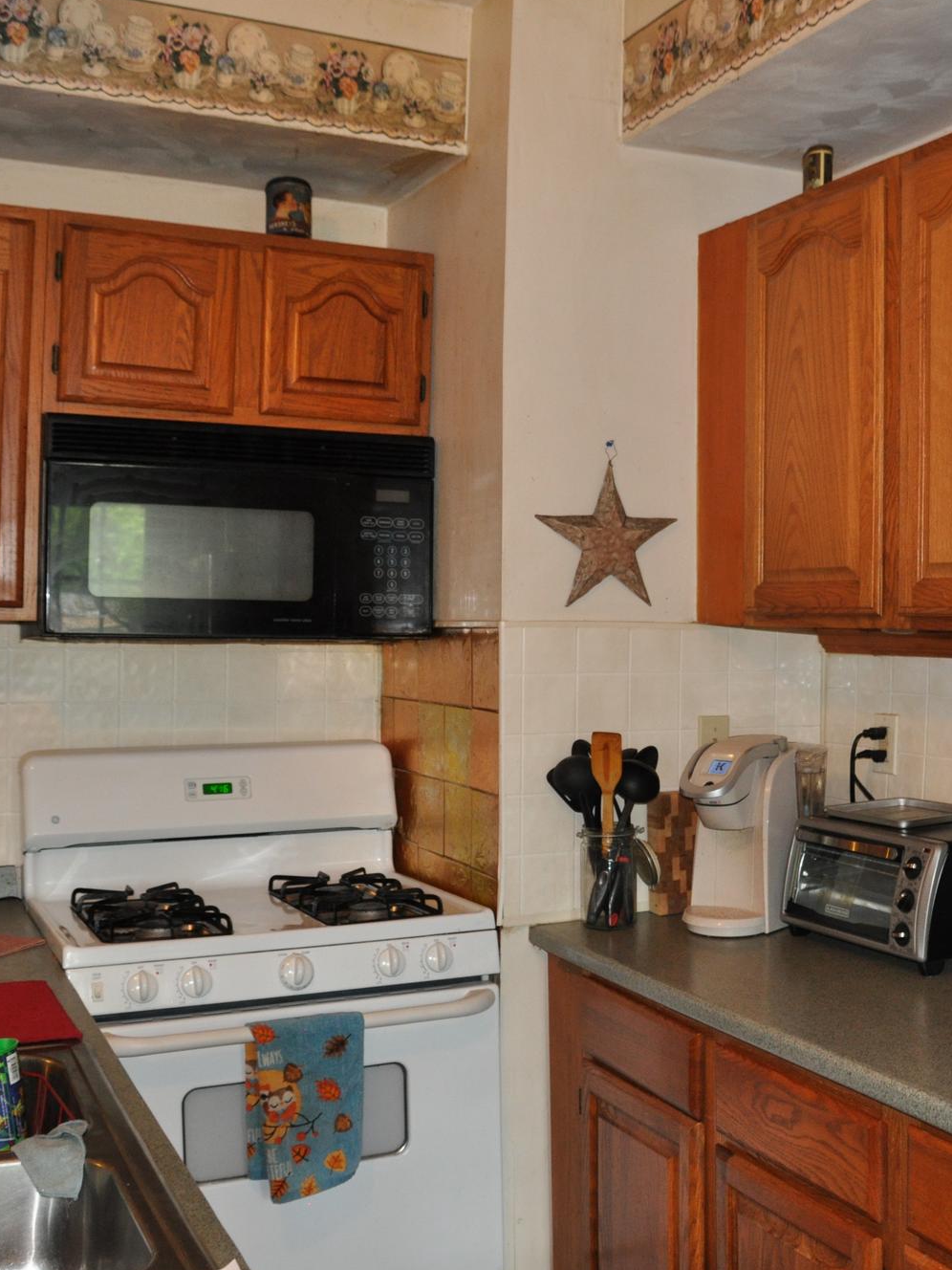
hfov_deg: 35.5
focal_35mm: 40
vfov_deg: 46.8
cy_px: 628
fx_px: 1467
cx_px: 648
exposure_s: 1/60
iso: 800
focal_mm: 18
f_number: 3.5
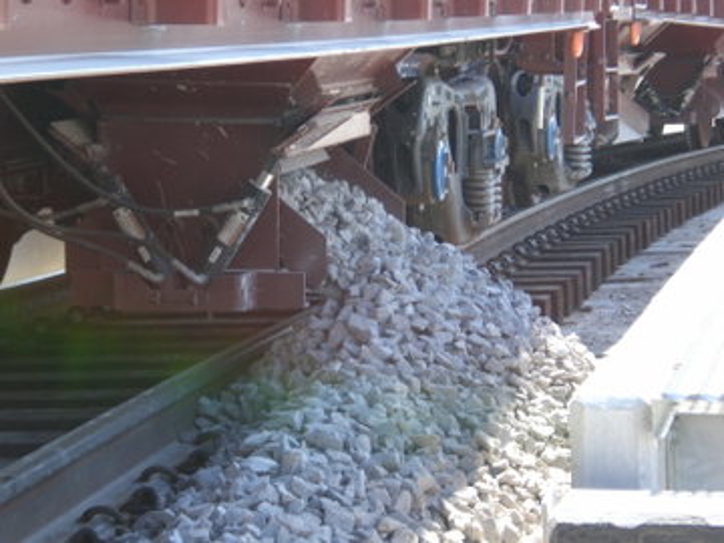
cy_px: 272
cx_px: 362
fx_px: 2384
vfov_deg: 13.0
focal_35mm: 114
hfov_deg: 17.3
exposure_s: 1/160
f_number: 5.9
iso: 200
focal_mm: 18.9
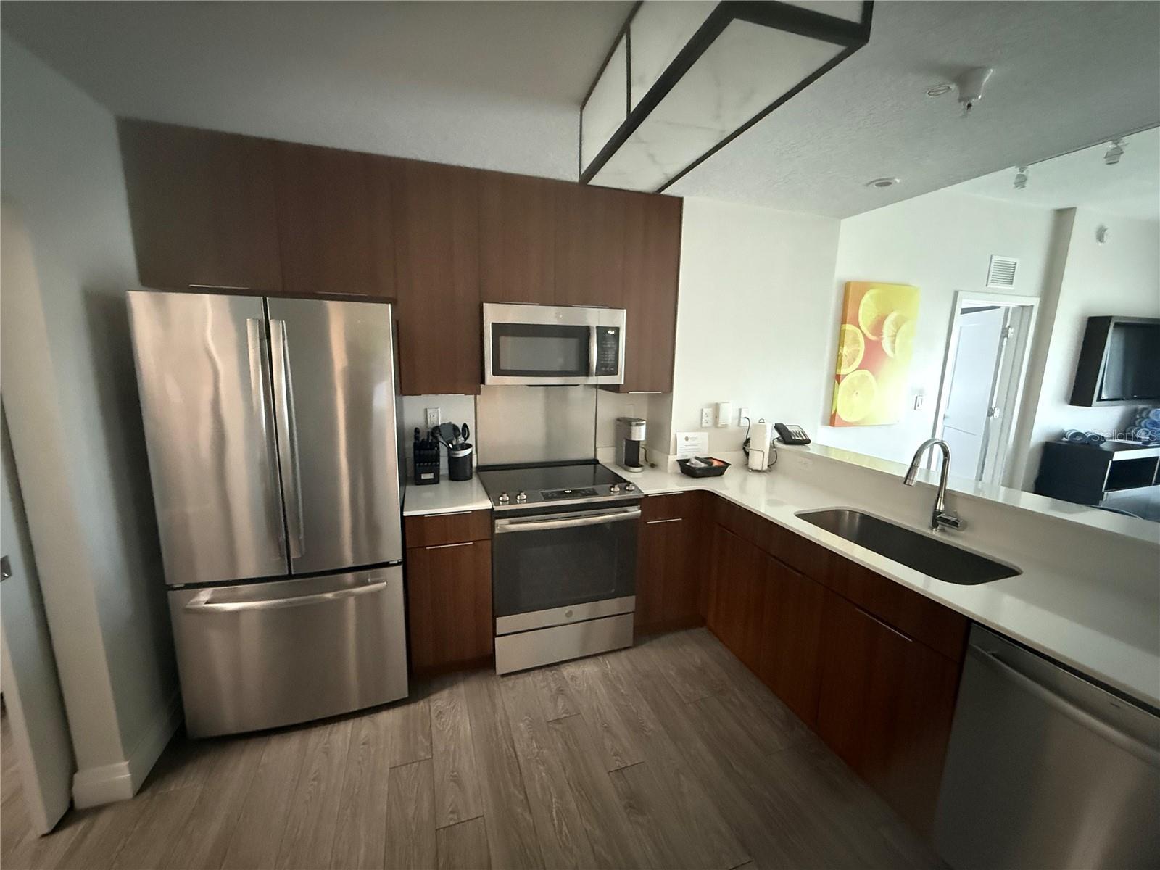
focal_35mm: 14
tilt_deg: -10.2
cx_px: 580
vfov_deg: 85.7
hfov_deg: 102.1
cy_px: 435
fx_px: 469
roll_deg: -0.6
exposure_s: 1/40
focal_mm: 2.22
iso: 1250
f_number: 2.2
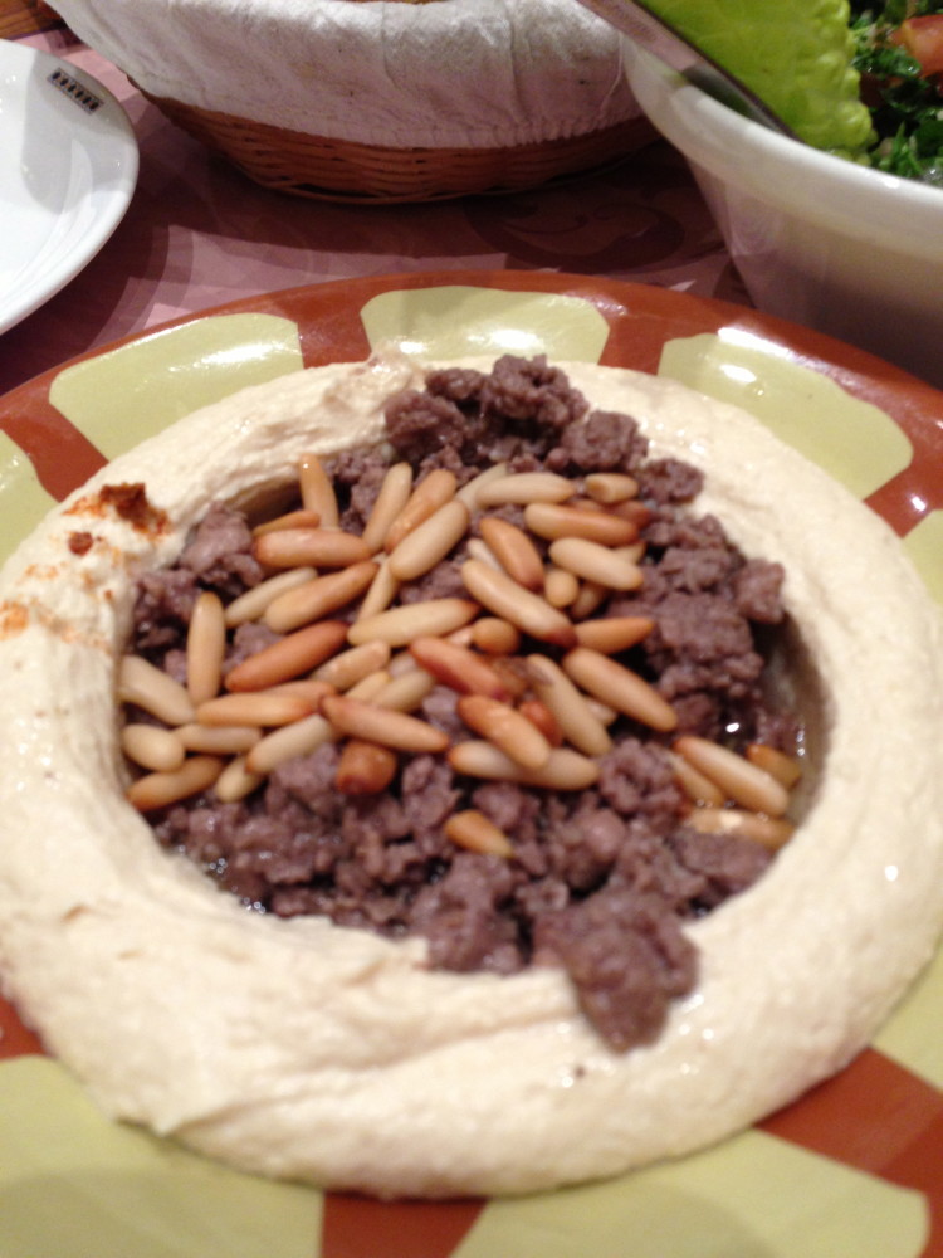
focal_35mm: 33
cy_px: 629
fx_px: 1199
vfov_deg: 55.4
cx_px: 472
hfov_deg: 42.9
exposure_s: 1/20
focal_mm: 4.13
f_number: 2.4
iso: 160
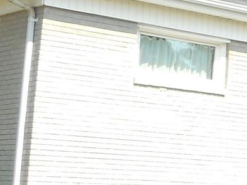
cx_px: 618
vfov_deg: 11.4
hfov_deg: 11.9
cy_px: 118
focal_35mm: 130
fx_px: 927
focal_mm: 4.5
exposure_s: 1/200
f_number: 3.7
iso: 80
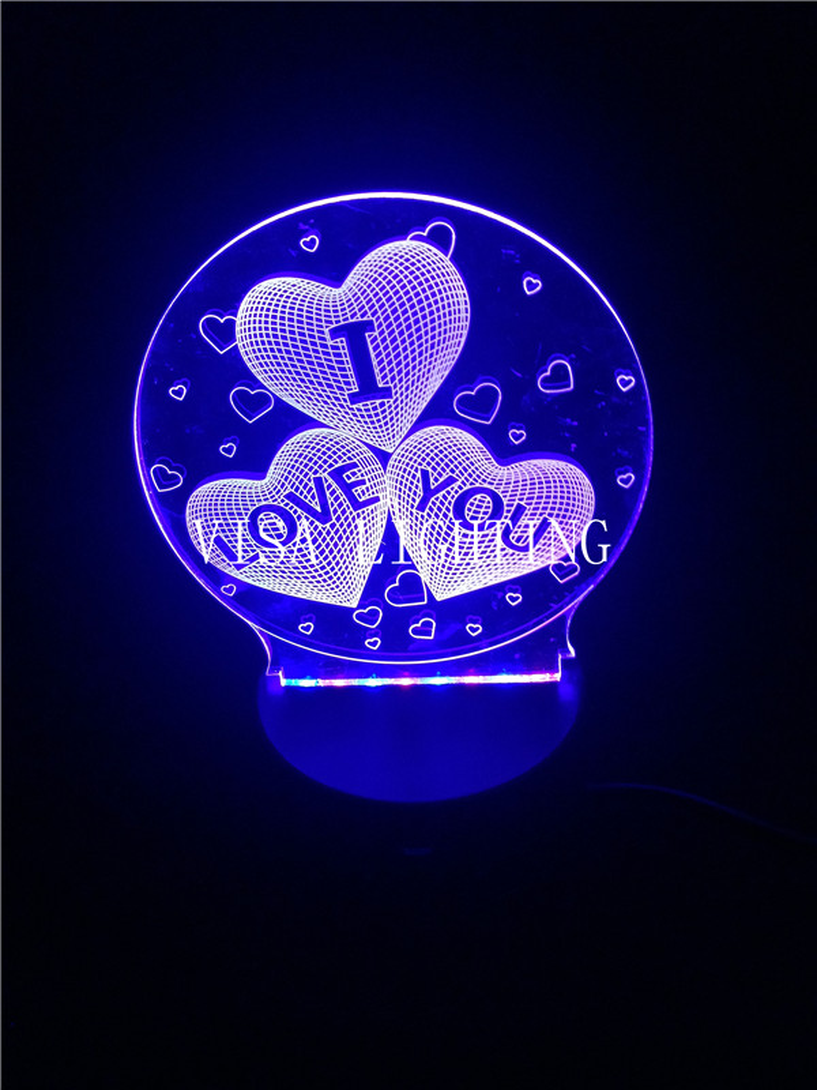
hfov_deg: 42.9
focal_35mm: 33
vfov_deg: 55.4
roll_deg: +1.1
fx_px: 1038
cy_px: 545
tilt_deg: -33.0
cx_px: 408
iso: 250
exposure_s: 1/20
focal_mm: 4.12
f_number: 2.4
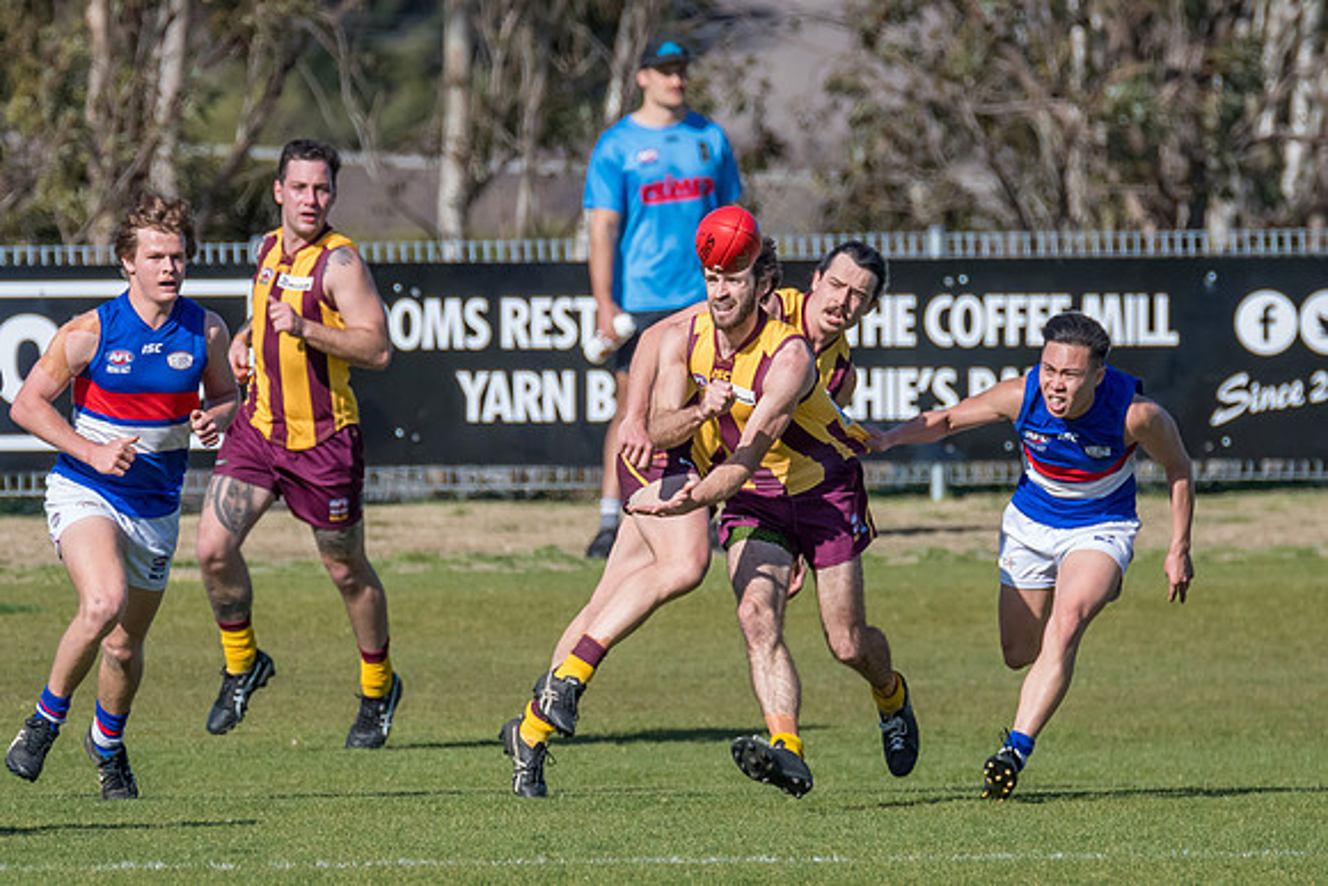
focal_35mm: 1144
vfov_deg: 1.2
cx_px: 815
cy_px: 534
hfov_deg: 1.8
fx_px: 42214
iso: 800
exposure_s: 1/2500
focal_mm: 550
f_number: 8
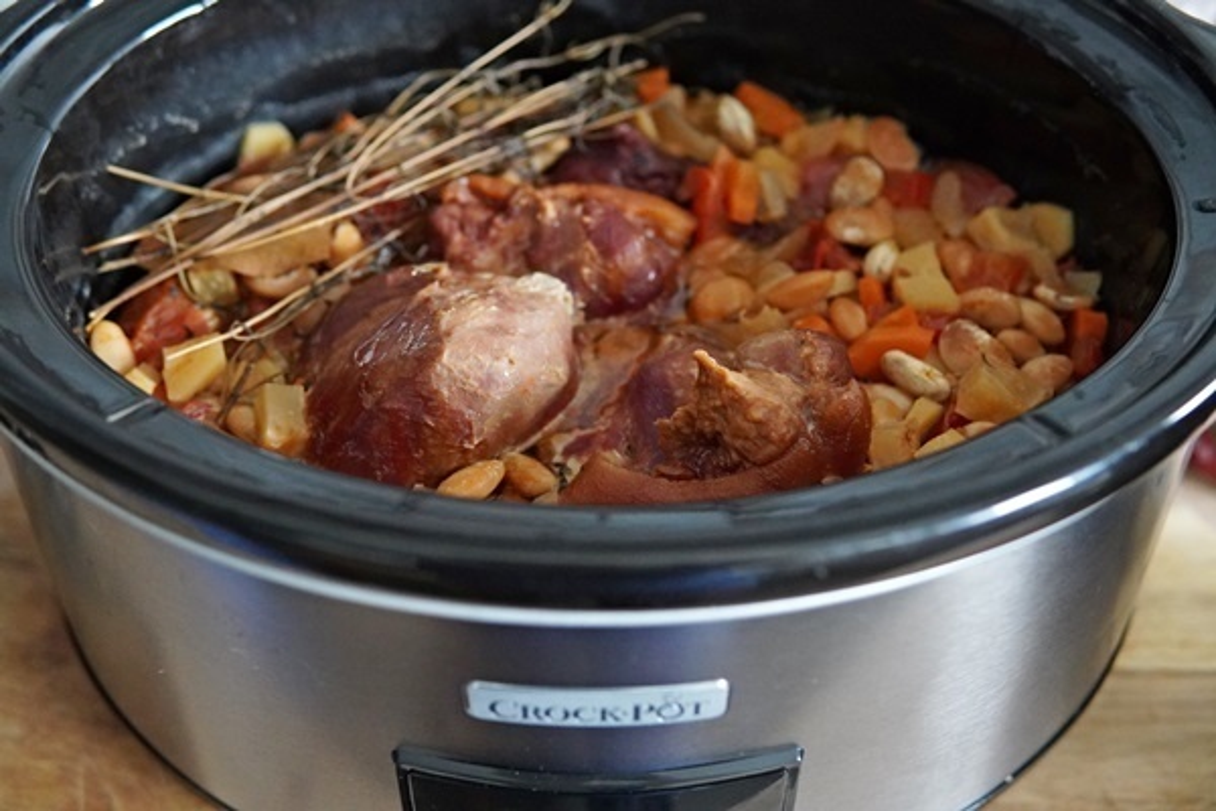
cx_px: 608
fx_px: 1520
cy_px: 406
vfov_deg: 29.9
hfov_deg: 43.6
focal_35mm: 45
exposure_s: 1/160
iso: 4000
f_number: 2.2
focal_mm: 30
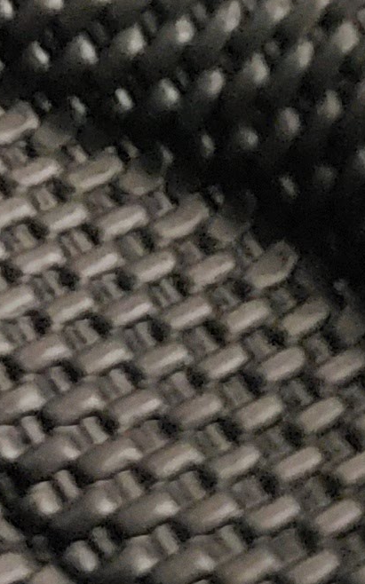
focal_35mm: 169
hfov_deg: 7.6
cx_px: -158
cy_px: -327
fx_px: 2691
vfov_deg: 11.8
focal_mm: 4.3
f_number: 1.5
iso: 1250
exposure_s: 1/9
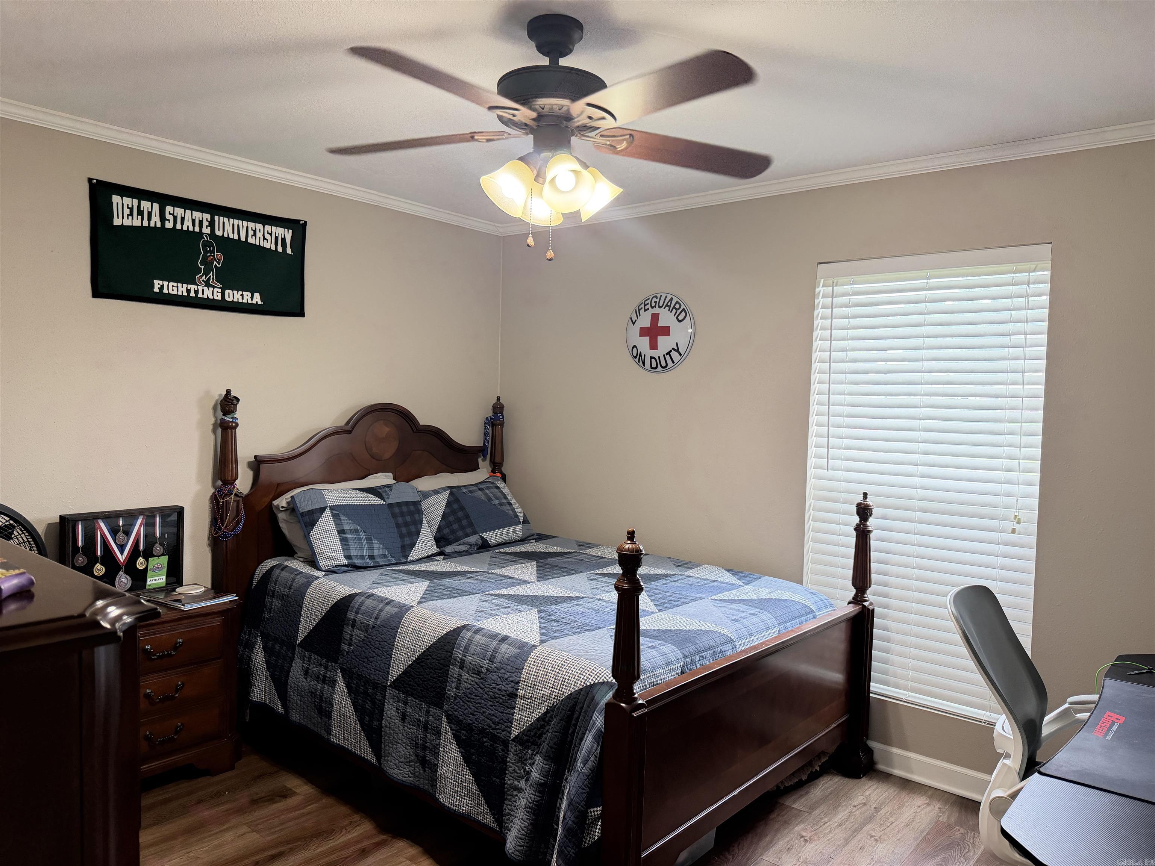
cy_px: 433
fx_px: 801
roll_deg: -1.4
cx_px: 578
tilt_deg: -2.7
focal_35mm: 24
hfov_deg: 71.6
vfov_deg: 56.8
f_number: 1.78
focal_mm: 6.76
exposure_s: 1/60
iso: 250
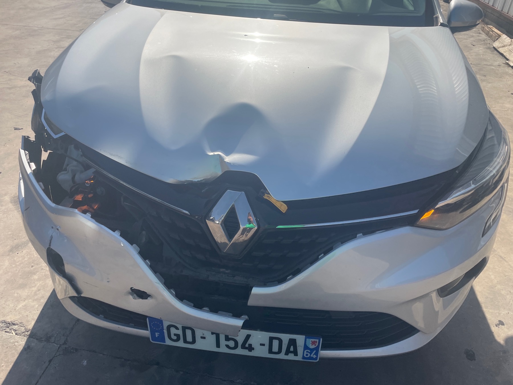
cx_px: 256
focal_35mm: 26
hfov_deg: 67.3
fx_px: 385
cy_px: 192
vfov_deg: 53.1
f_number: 1.6
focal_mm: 4.2
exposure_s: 1/4000
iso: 32
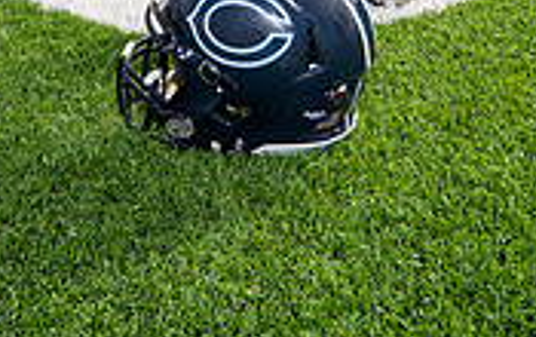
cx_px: 168
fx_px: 995
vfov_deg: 15.4
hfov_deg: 29.9
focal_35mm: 68
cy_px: -340
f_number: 8
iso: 100
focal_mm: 26
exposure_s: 1/250
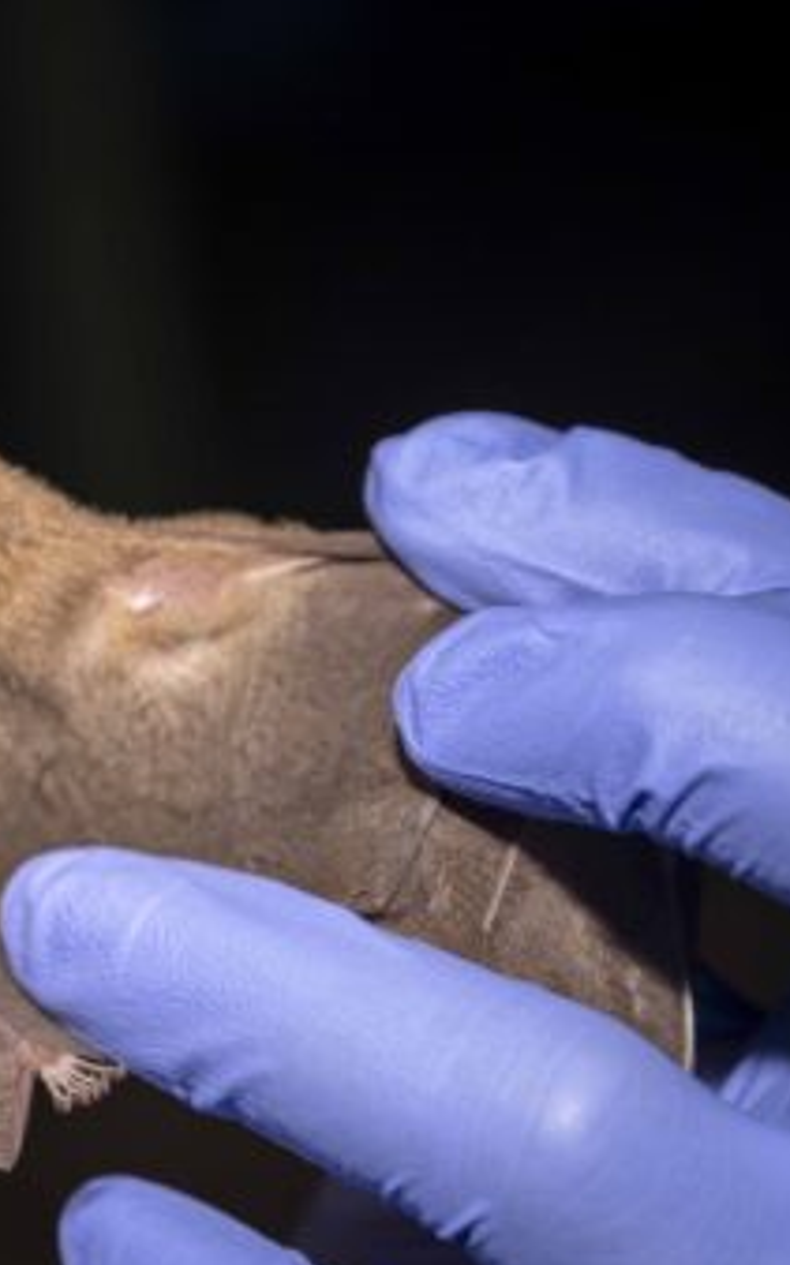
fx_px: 4482
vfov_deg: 16.1
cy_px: 700
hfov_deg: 9.9
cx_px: -245
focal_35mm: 130
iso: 320
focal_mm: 70
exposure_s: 1/320
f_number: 5.6
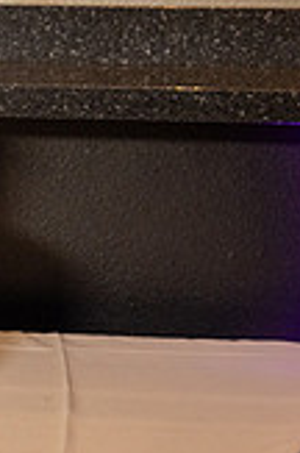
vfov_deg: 15.5
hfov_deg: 9.5
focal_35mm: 132
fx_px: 1657
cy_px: 85
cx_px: -353
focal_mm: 37
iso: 1000
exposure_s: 1/160
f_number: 4
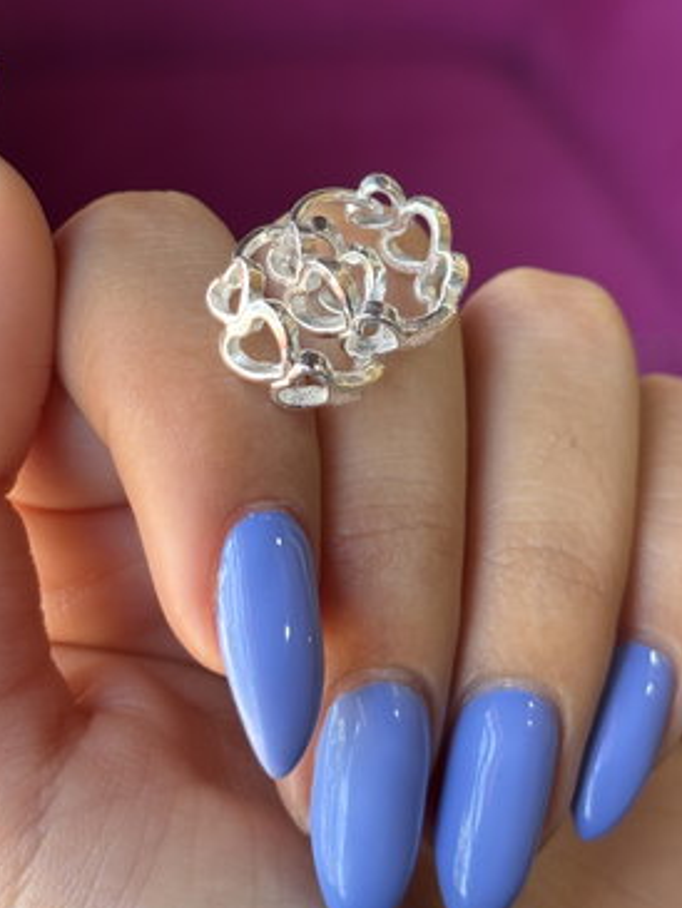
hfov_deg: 19.4
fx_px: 1995
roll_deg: -3.1
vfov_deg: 25.5
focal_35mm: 76
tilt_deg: -30.5
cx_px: 363
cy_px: 275
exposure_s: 1/60
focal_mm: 5.96
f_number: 1.6
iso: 64
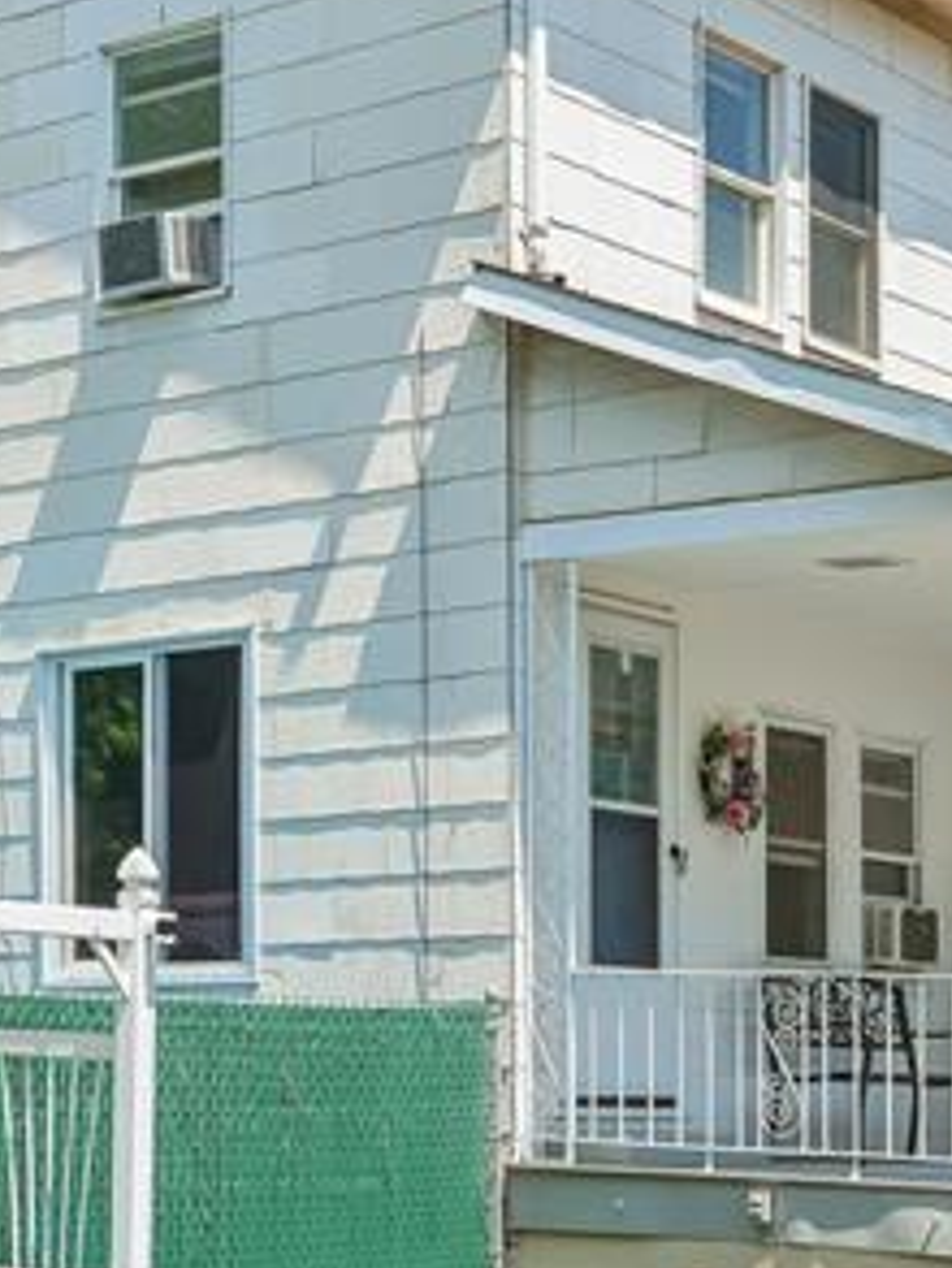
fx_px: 3078
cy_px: 234
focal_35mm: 84
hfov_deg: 17.5
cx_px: 242
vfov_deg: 22.9
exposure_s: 1/250
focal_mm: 25
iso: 100
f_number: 9
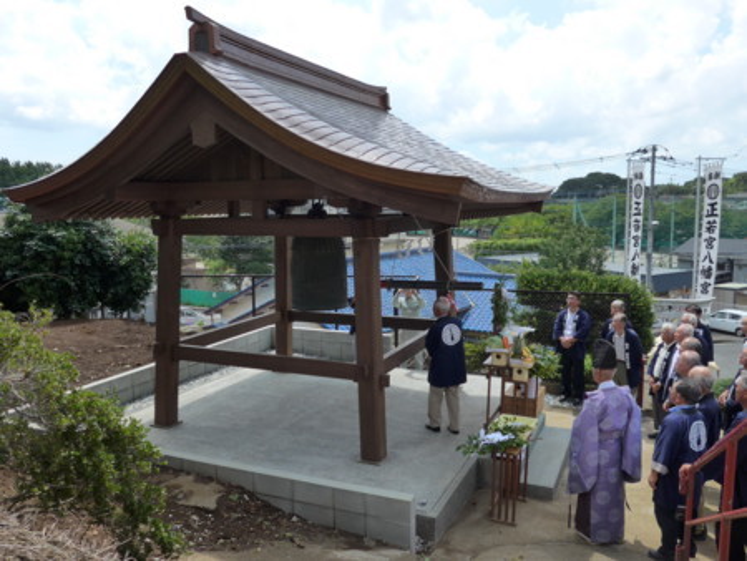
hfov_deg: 61.6
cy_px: 280
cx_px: 374
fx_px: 626
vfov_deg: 48.3
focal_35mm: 29
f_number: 2.8
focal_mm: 6
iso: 125
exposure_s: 1/1300
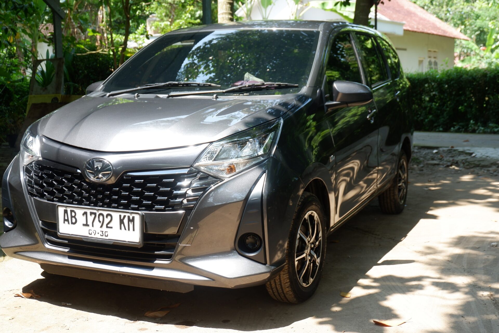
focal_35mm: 47
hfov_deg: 41.9
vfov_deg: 28.6
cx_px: 250
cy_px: 166
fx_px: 651
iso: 200
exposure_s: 1/200
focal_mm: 31
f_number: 4.7
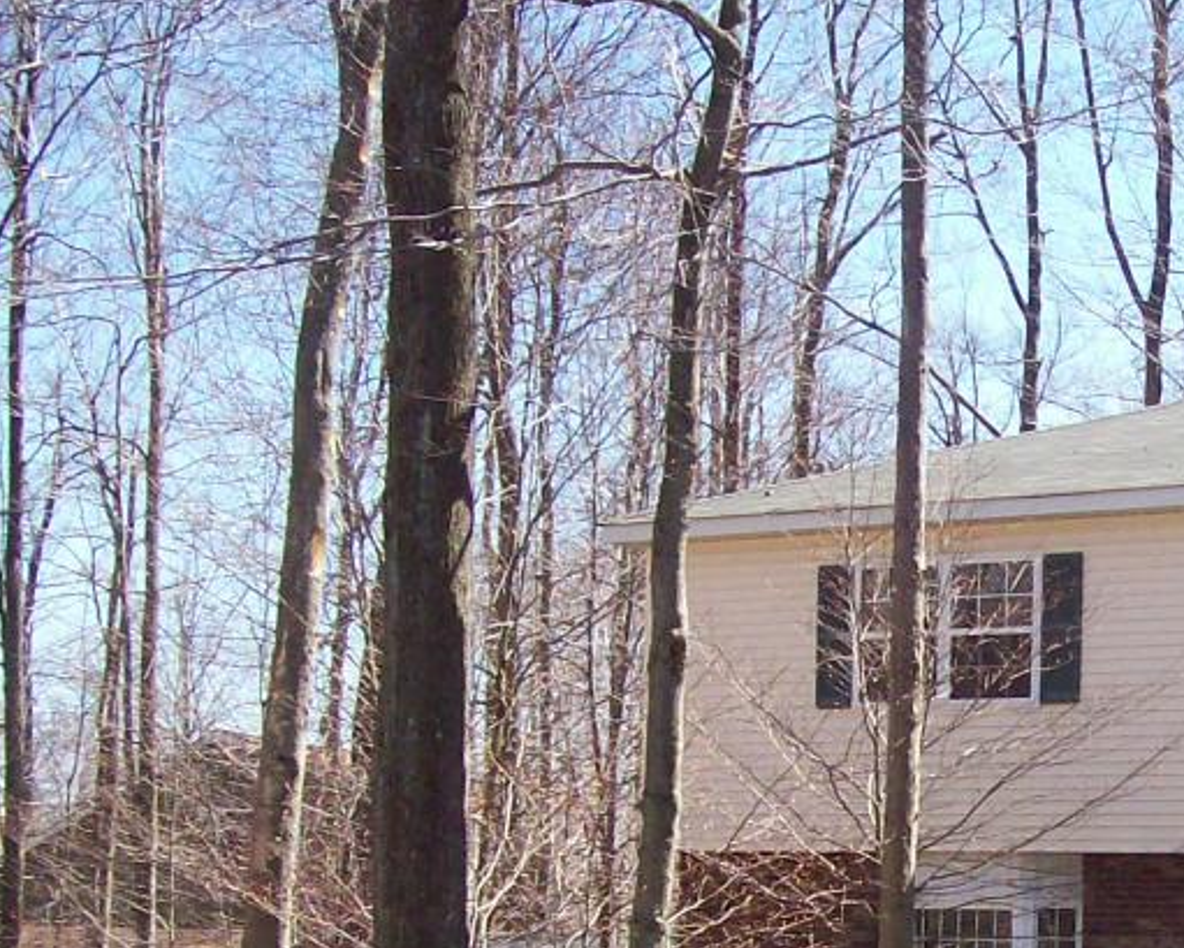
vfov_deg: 17.1
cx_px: 1203
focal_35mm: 88
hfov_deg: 21.0
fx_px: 3084
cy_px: 958
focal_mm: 6
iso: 80
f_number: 2.7
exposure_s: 1/609
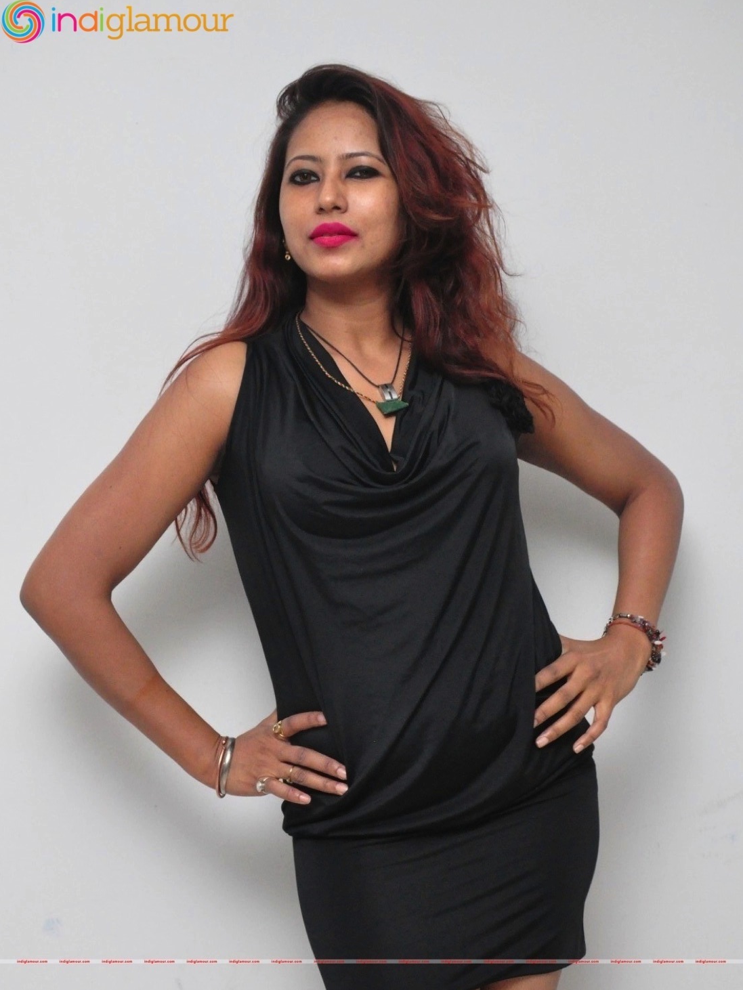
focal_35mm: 62
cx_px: 371
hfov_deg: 23.7
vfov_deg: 31.2
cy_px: 558
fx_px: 1774
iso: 3200
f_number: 6.3
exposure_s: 1/125
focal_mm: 38
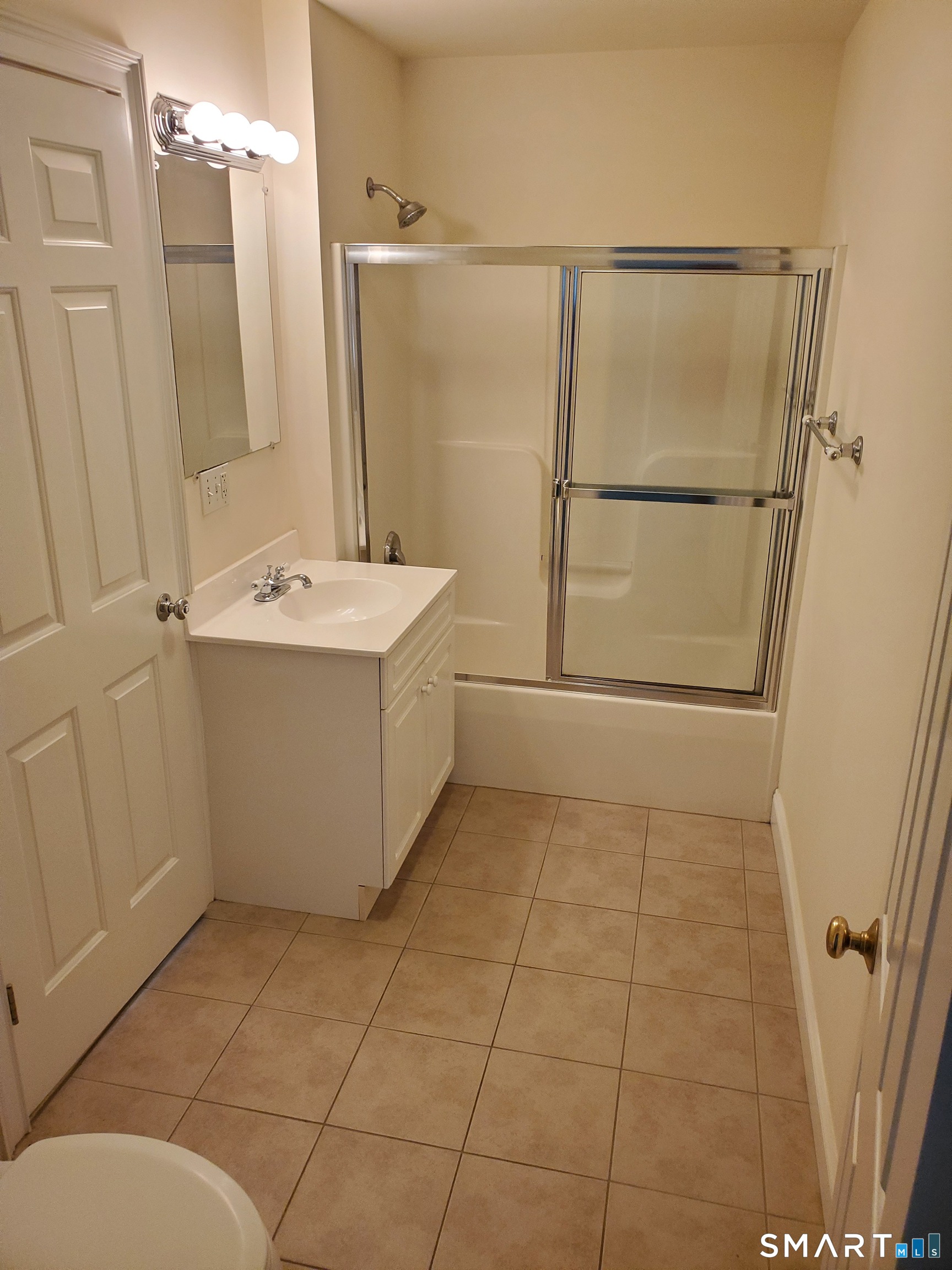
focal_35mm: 26
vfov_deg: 67.3
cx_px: 476
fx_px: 953
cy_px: 635
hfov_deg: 53.1
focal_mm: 4.3
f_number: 2.4
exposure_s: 1/39
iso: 200
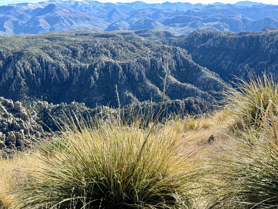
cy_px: 104
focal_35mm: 48
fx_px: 385
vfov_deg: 30.3
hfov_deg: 39.7
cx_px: 139
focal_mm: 6.86
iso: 64
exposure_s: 1/1560
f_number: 1.78
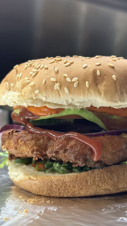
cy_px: 115
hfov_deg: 20.7
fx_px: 347
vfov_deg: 36.0
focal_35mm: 58
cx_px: 81
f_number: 1.78
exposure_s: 1/60
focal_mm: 6.86
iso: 200
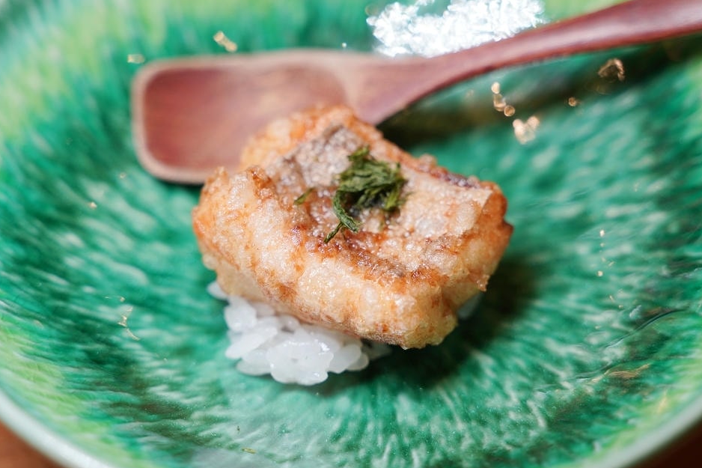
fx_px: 1872
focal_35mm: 96
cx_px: 342
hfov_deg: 21.2
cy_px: 240
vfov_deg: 14.2
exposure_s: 1/80
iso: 200
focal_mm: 75
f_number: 4
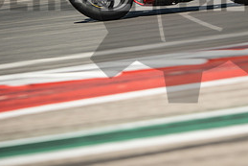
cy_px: -14
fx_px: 4632
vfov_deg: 2.0
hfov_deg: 3.1
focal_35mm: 672
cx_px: 183
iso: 160
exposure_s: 1/250
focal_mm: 200
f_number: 2
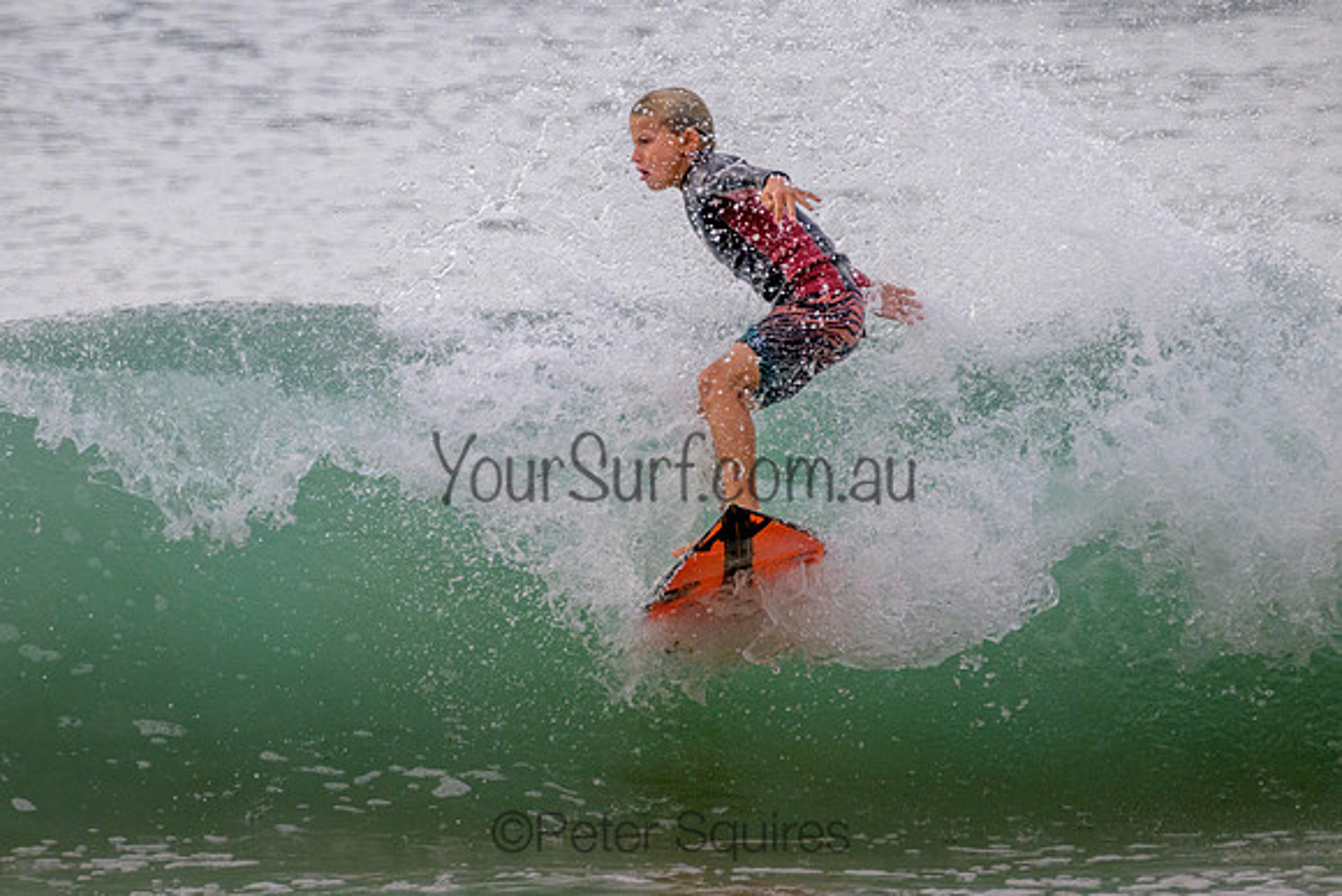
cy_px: 306
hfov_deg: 1.9
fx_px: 40067
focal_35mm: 1075
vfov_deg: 1.3
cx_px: 588
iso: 1400
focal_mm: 800
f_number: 11
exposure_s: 1/2000
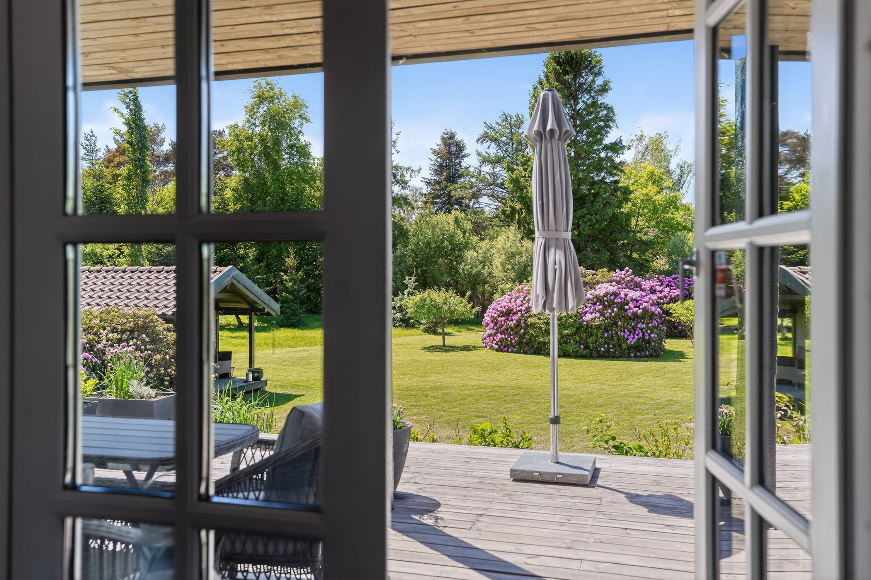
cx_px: 436
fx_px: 750
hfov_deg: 60.3
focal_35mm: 31
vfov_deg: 42.3
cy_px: 290
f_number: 3.5
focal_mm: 31
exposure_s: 1/320
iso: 400
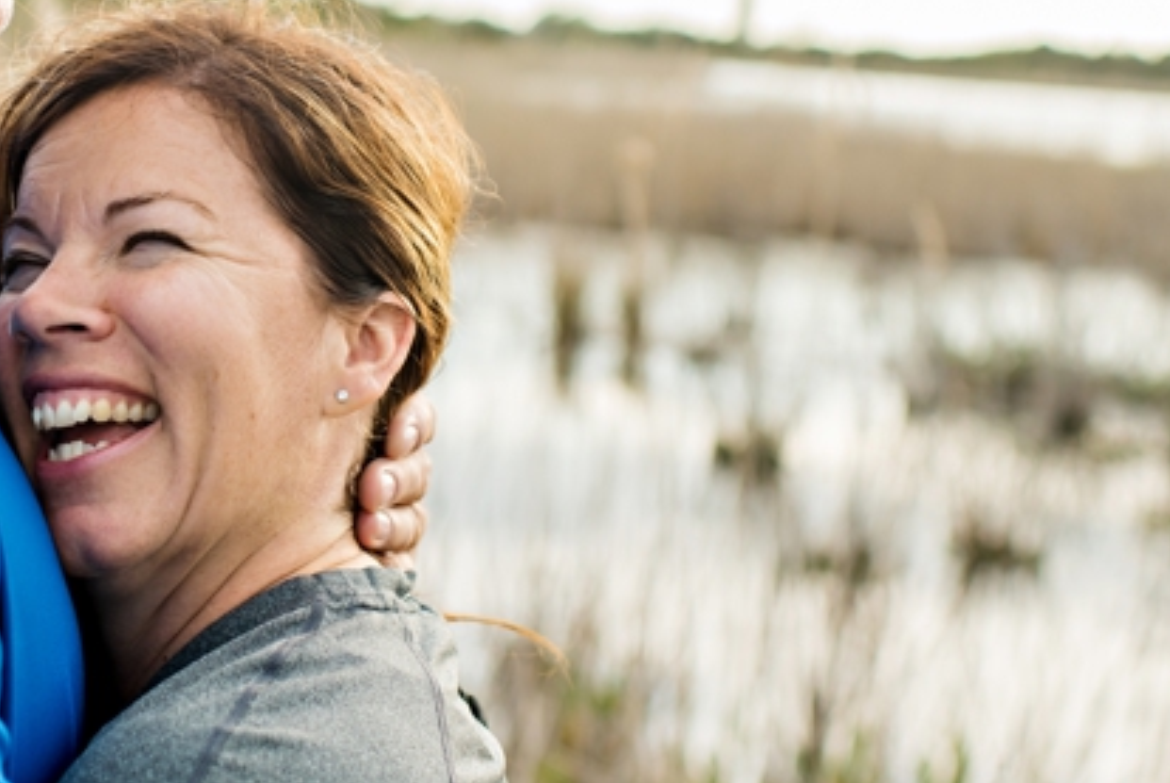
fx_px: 2473
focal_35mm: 76
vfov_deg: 18.0
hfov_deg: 26.2
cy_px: 276
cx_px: 268
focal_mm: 35
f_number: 2.8
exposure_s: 1/1000
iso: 250
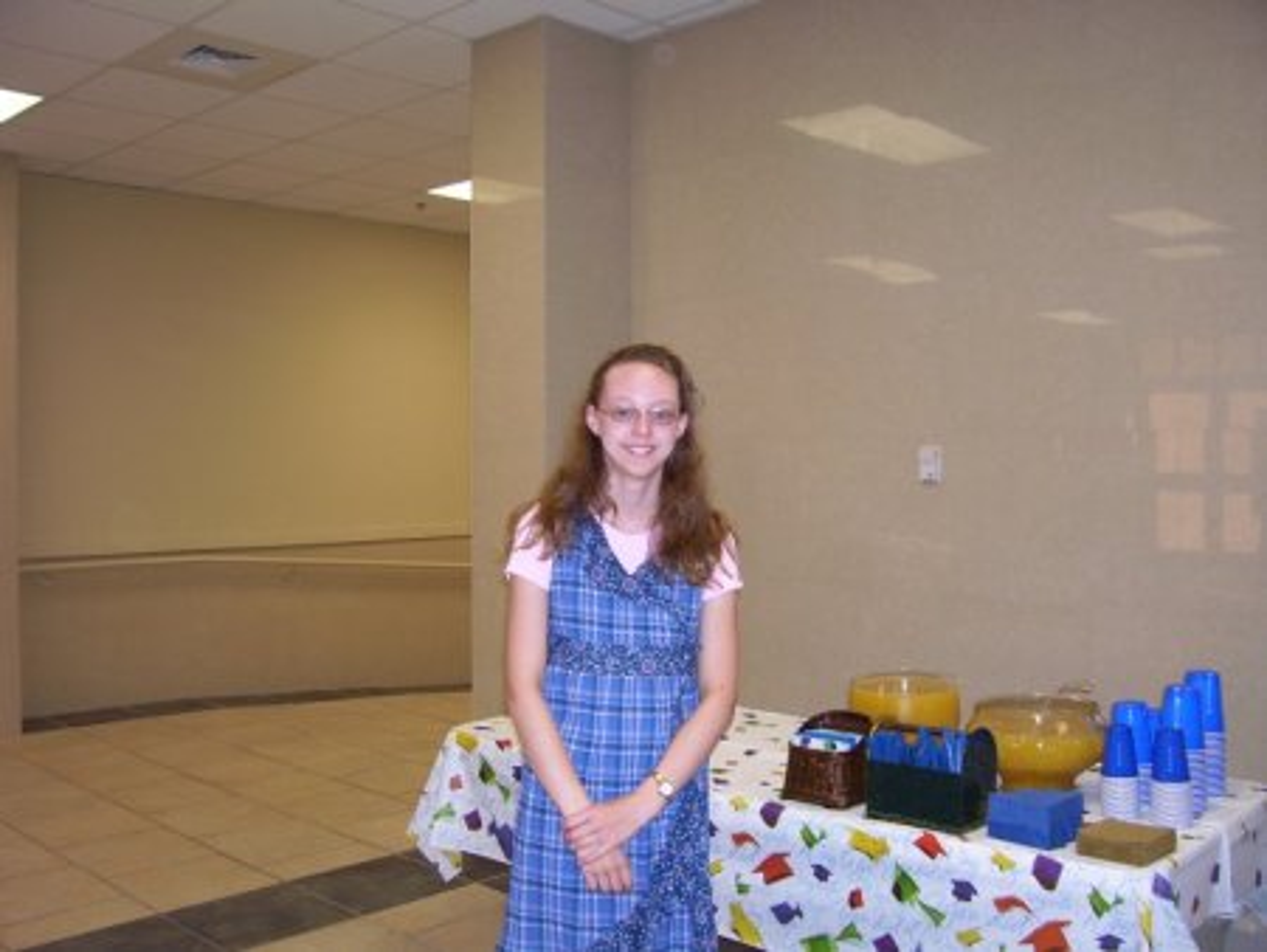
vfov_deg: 41.8
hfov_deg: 53.9
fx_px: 1245
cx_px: 634
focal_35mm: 34
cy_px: 476
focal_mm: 5.6
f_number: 2.7
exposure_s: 1/60
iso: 80
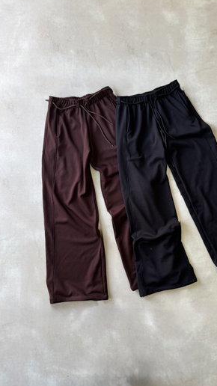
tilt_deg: -86.0
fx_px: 276
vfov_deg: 69.9
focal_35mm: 27
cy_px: 189
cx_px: 144
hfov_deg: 42.3
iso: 160
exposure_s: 1/121
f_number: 1.78
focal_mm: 6.76
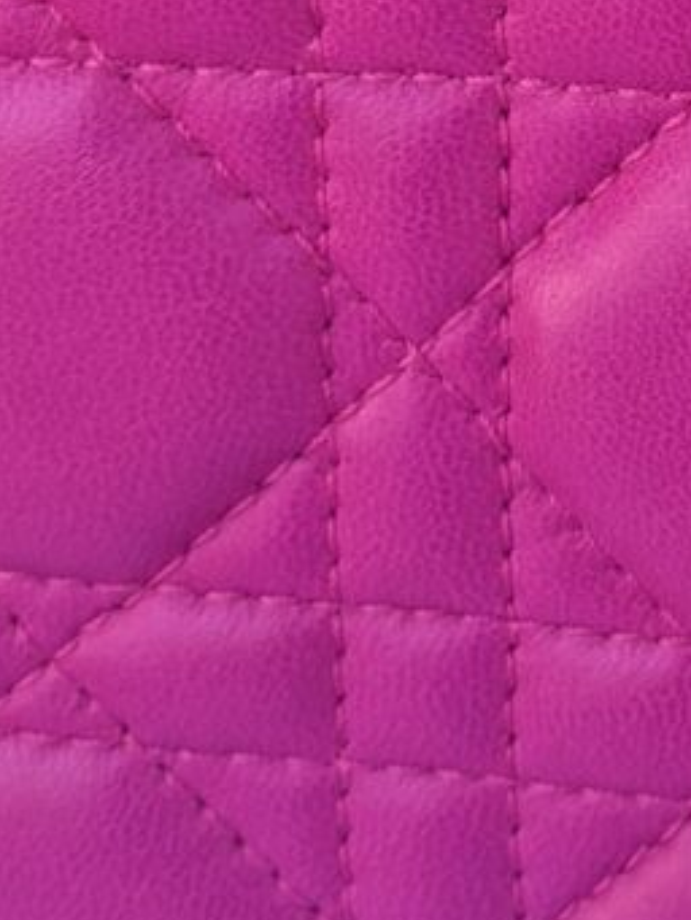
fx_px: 5187
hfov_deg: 7.2
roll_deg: -2.5
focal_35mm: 195
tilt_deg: -23.5
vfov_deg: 9.4
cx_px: 1544
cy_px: -960
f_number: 1.6
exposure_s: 1/209
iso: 40
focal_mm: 5.96
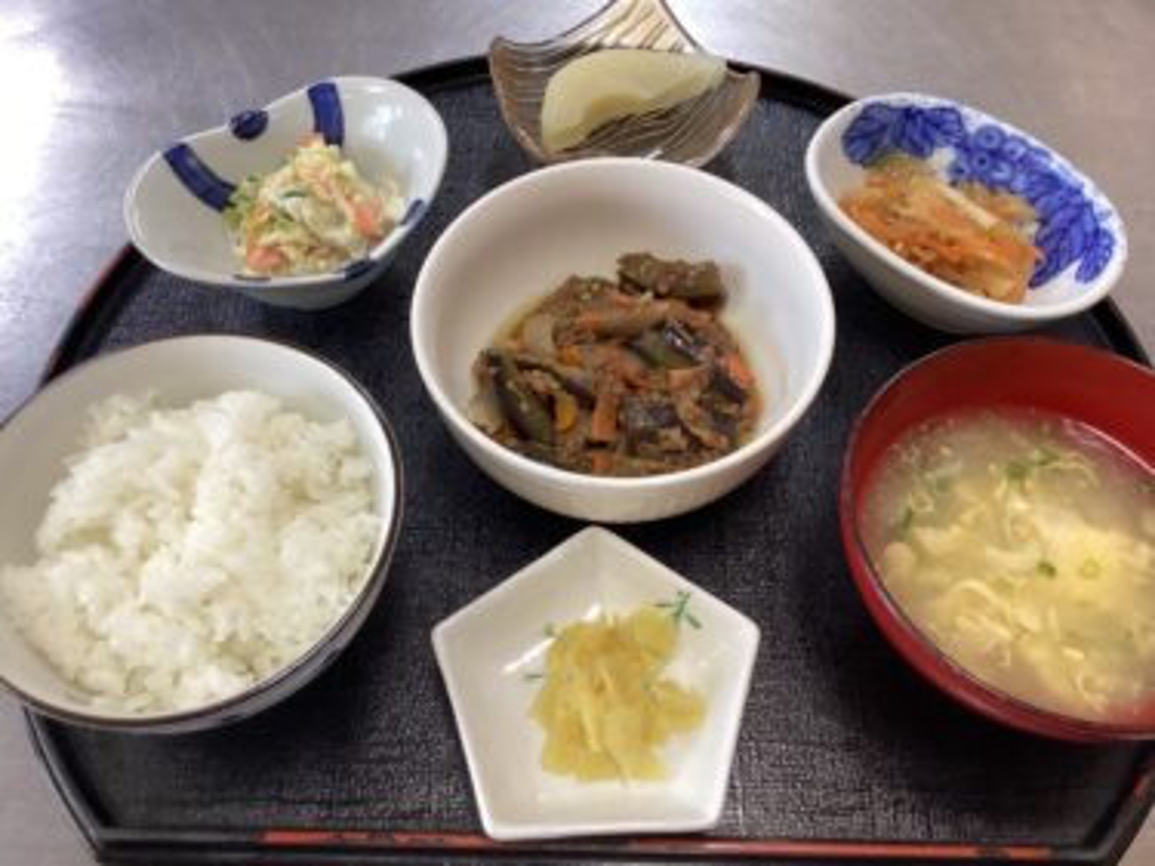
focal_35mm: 31
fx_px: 1034
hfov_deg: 58.4
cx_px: 578
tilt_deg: -56.8
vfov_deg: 45.4
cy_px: 433
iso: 100
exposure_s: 1/60
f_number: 2.4
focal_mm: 3.3
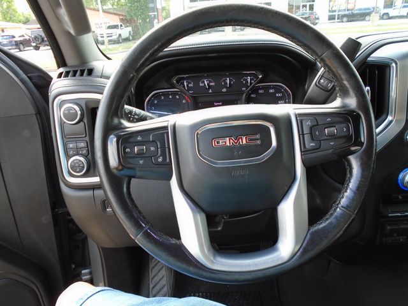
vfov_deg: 53.1
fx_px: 306
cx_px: 204
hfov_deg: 67.3
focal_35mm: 26
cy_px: 153
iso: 100
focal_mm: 4.6
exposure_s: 1/60
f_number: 3.2
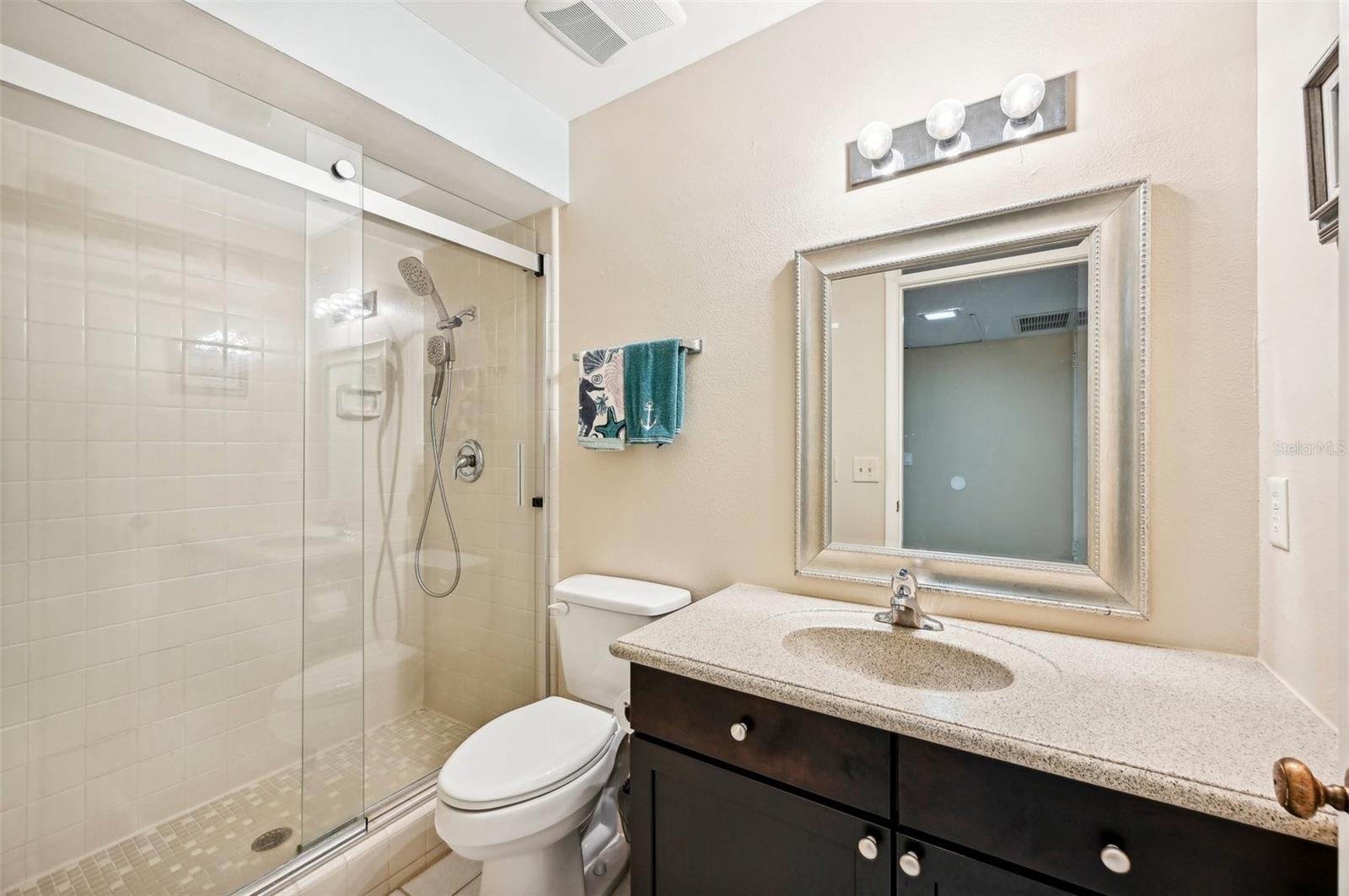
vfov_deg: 81.1
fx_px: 524
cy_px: 448
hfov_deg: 104.3
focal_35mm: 14
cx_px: 674
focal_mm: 14
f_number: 8
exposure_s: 1/15
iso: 400
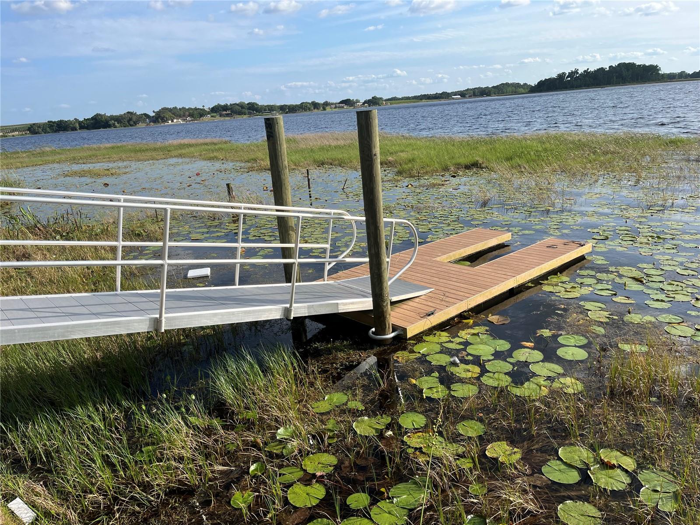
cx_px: 350
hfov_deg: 67.3
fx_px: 526
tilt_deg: -17.2
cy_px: 262
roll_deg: +4.2
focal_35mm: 26
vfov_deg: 53.1
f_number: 1.6
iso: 50
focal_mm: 5.1
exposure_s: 1/2899
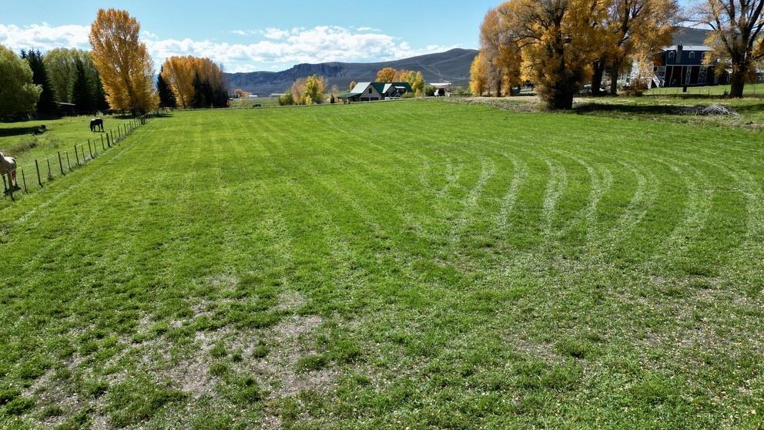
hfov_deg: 69.9
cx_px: 383
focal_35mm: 27
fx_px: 547
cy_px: 227
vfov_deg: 42.9
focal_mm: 6.72
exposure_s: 1/3000
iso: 130
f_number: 1.7
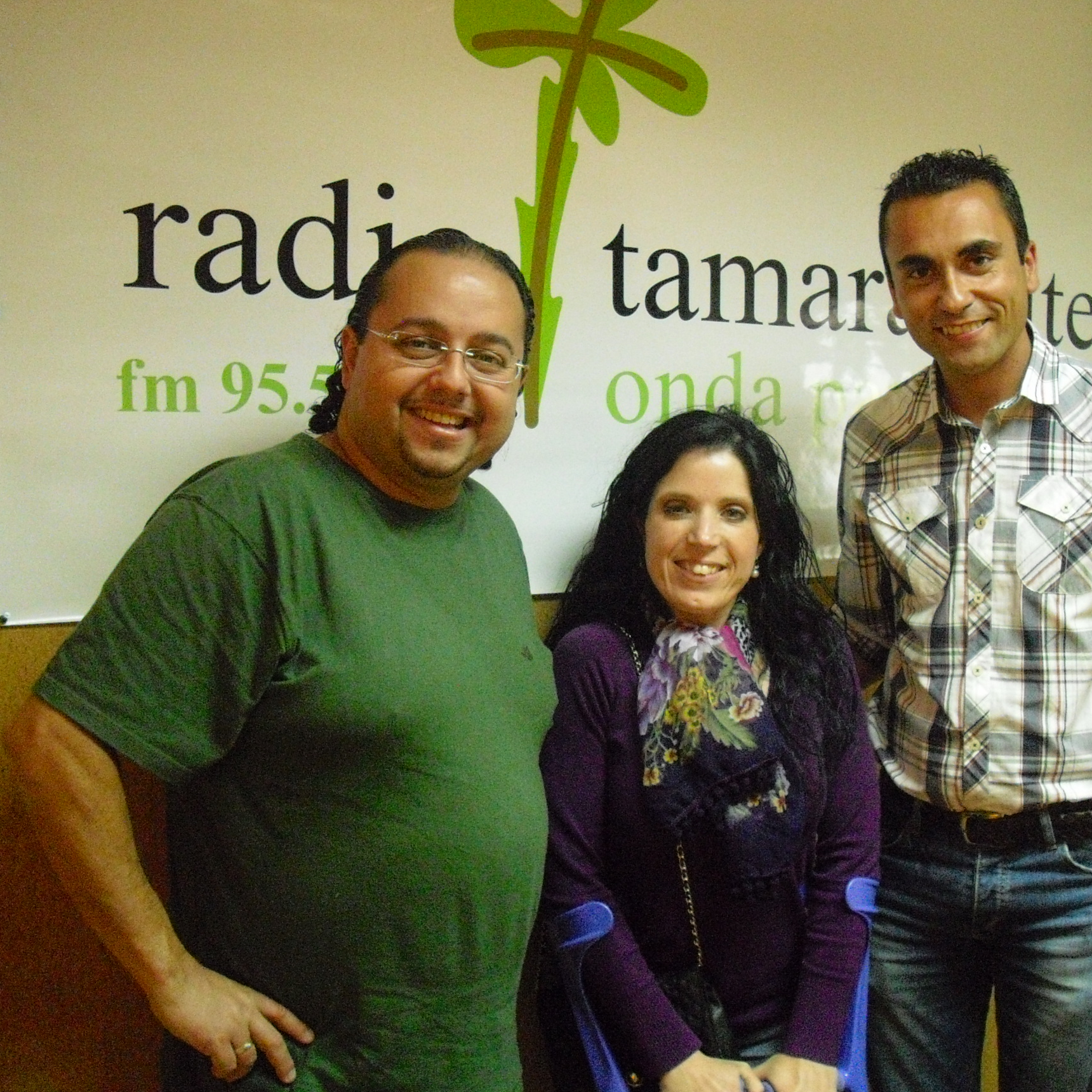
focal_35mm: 45
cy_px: 546
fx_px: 1606
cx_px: 668
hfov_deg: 37.4
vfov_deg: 37.6
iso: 800
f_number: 2.8
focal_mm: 6.2
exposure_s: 1/60
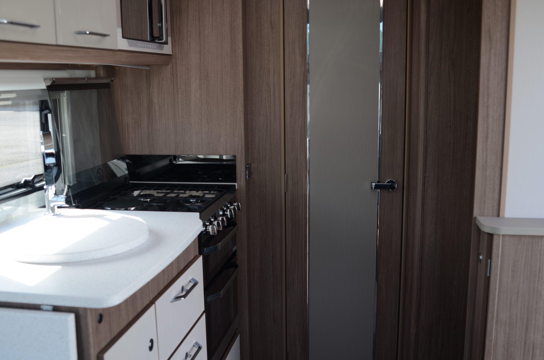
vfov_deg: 36.7
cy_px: 180
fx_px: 543
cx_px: 272
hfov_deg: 53.2
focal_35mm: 36
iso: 100
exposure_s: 1/40
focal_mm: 24
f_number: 3.2
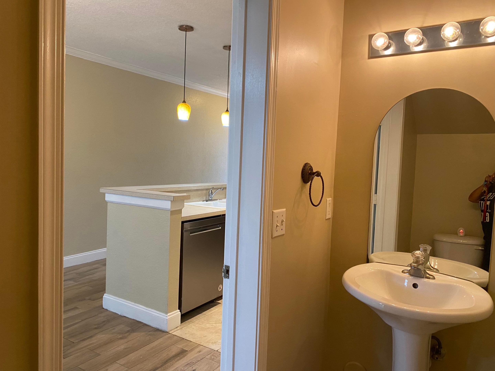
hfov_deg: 67.3
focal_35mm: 26
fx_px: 372
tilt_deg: -3.6
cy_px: 186
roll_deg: -1.5
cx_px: 248
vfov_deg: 53.1
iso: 160
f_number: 1.8
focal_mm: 4.25
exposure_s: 1/60
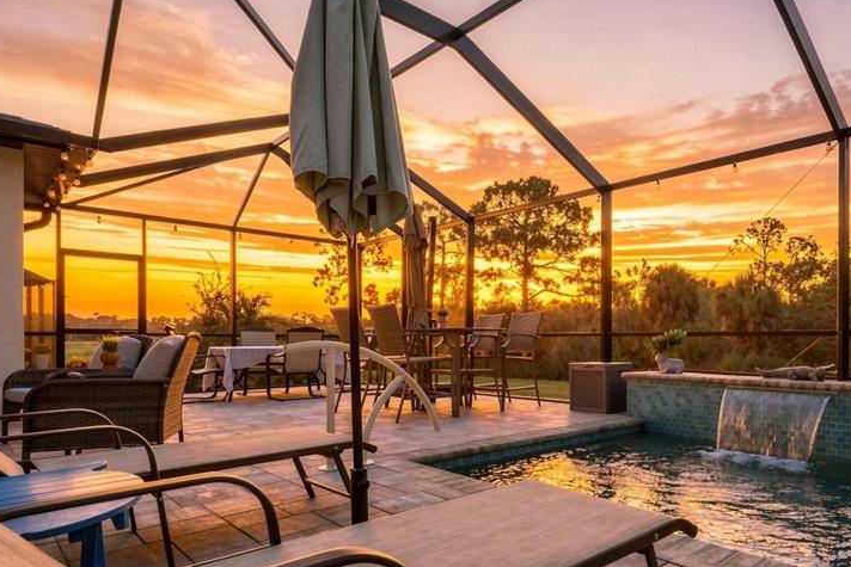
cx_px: 577
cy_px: 345
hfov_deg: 71.8
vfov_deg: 53.3
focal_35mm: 24
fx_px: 561
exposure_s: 1/400
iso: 250
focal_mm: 16.5
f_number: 8
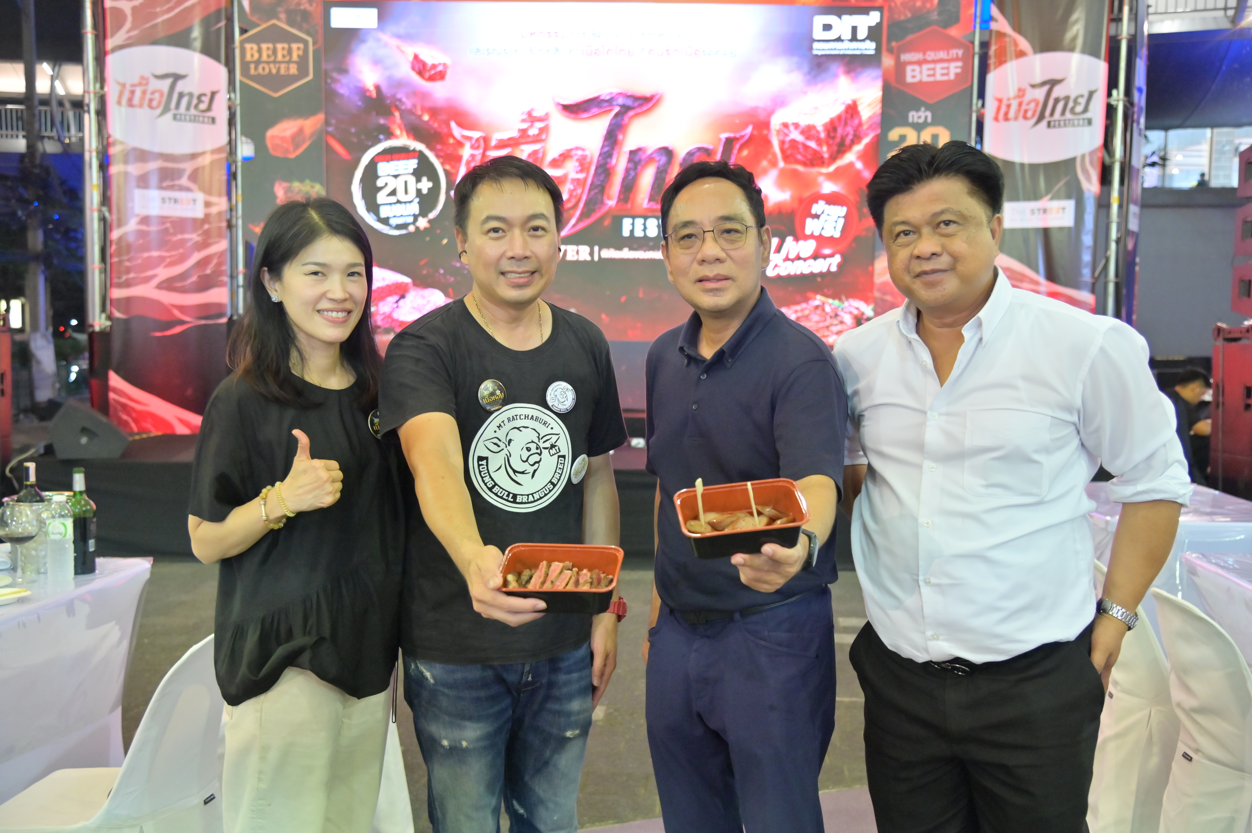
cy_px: 416
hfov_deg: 50.7
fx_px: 1321
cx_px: 626
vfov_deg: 35.0
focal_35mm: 38
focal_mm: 38
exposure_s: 1/125
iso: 4500
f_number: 4.5
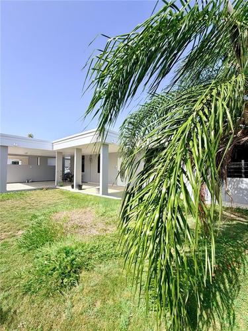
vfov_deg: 102.1
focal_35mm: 14
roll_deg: -0.7
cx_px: 124
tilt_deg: +1.7
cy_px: 166
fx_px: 134
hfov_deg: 85.7
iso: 25
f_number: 2.2
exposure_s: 1/770
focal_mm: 2.22
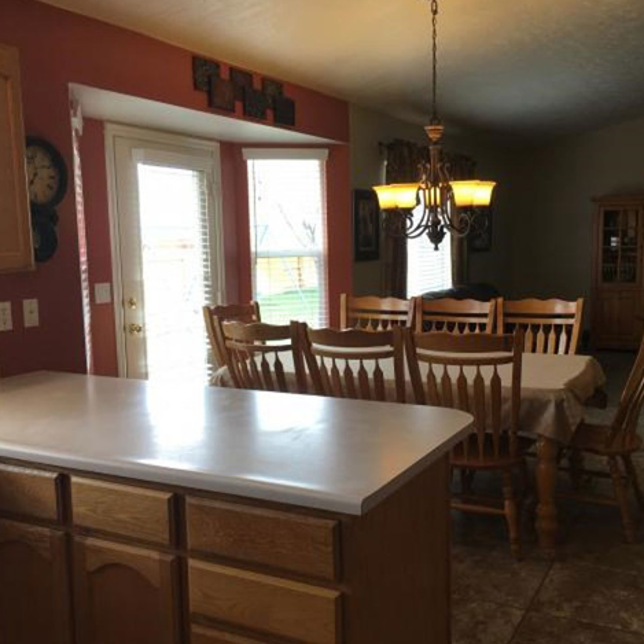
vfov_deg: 47.2
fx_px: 737
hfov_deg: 47.1
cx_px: 357
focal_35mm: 35
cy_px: 323
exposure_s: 1/60
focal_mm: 4.15
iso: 32
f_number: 2.2
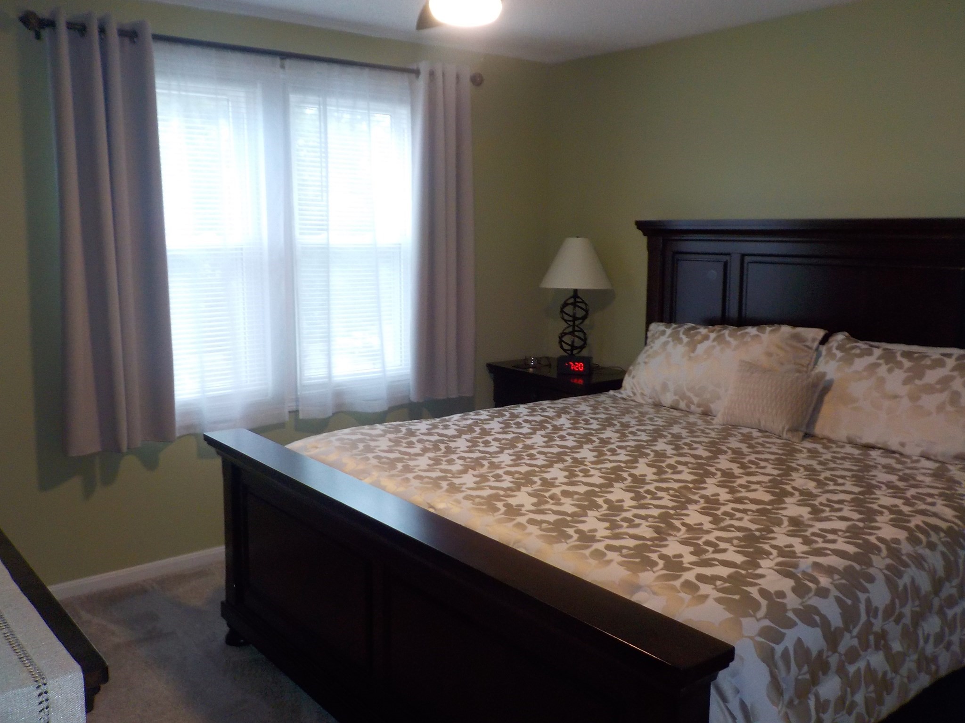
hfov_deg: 60.0
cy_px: 362
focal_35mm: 30
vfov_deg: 46.8
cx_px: 482
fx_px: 836
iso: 220
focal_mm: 4.1
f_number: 3.3
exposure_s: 1/30
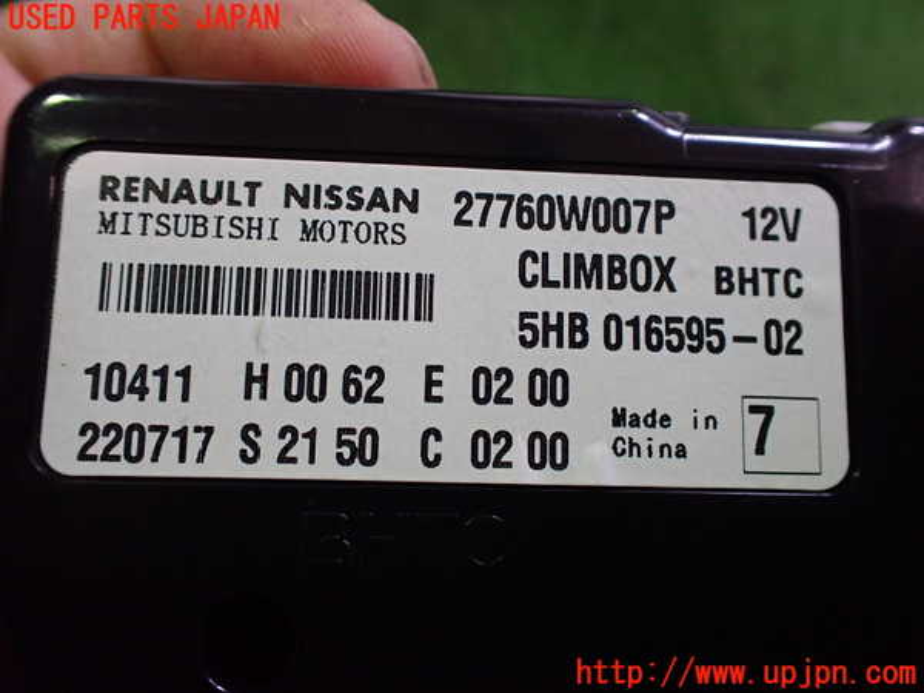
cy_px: 346
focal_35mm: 30
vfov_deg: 46.8
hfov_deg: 60.0
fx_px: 801
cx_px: 462
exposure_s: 1/125
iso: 640
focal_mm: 5.4
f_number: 2.3
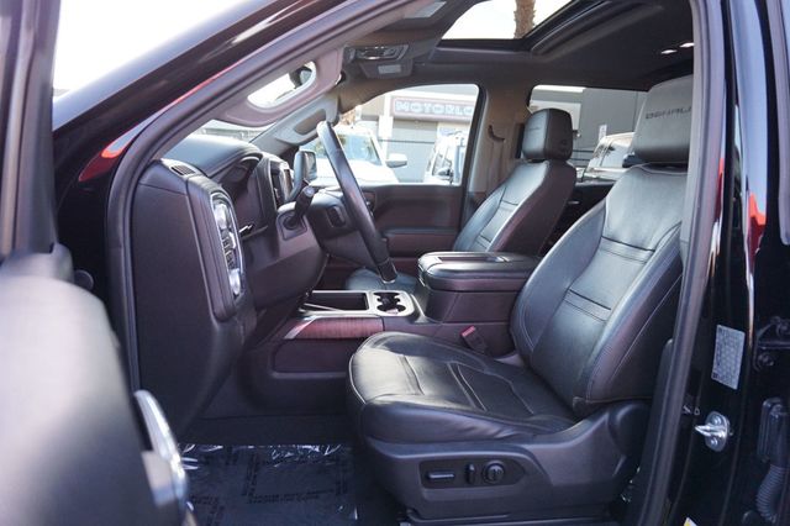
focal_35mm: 24
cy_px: 263
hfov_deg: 73.8
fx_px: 526
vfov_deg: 53.1
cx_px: 395
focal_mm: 16
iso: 800
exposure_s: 1/160
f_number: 4
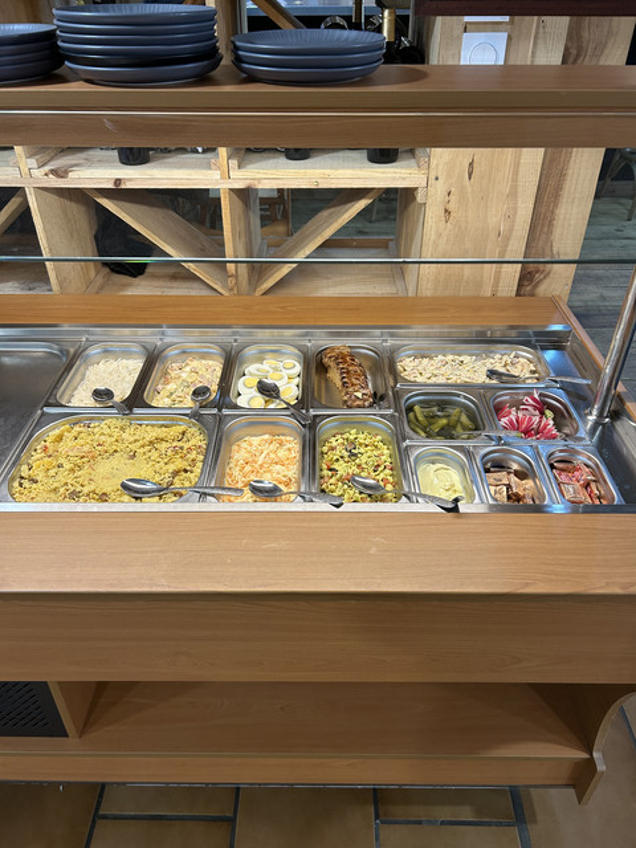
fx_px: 637
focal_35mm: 26
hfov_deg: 53.1
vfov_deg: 67.3
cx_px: 318
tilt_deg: -36.5
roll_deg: +0.3
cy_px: 424
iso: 125
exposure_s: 1/100
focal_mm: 5.7
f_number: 1.5
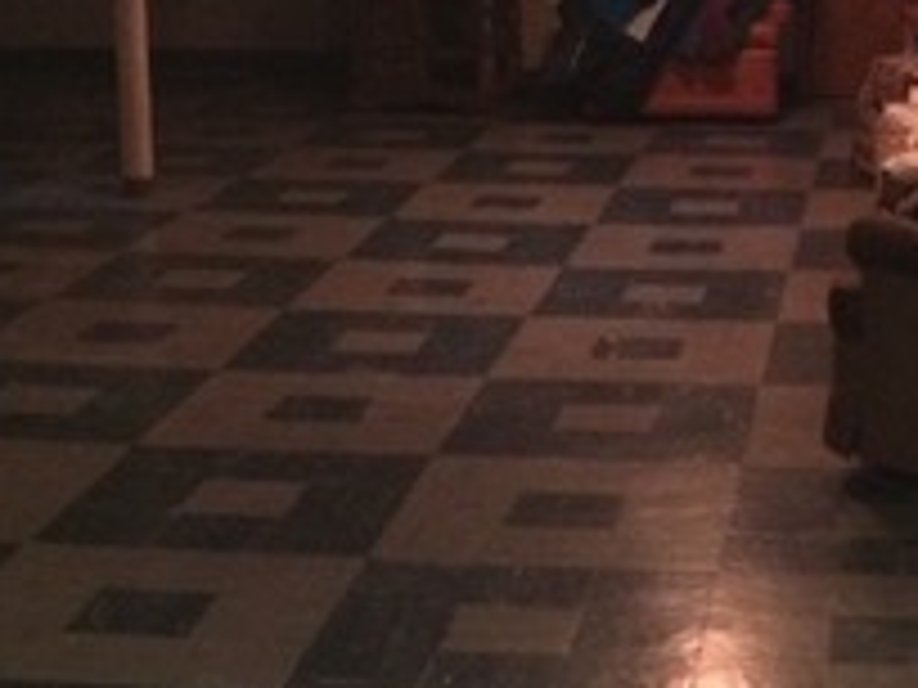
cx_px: 598
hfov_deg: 21.5
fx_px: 2413
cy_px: 360
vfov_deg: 16.2
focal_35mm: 91
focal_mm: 4.15
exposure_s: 1/15
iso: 320
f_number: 2.2
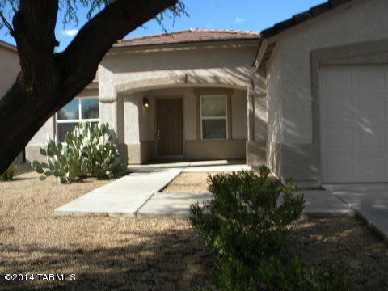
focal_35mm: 28
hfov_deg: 63.4
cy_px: 146
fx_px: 314
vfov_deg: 49.7
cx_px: 194
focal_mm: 5
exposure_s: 1/506
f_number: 3.5
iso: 80
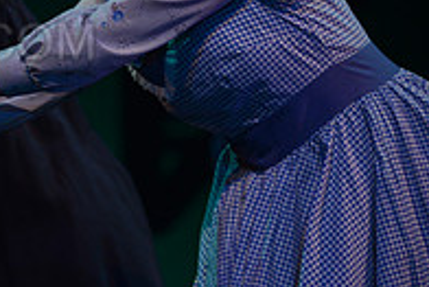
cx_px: -197
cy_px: 3
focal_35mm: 369
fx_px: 4400
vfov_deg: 3.7
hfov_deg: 5.5
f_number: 2.8
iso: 1600
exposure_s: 1/400
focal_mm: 125
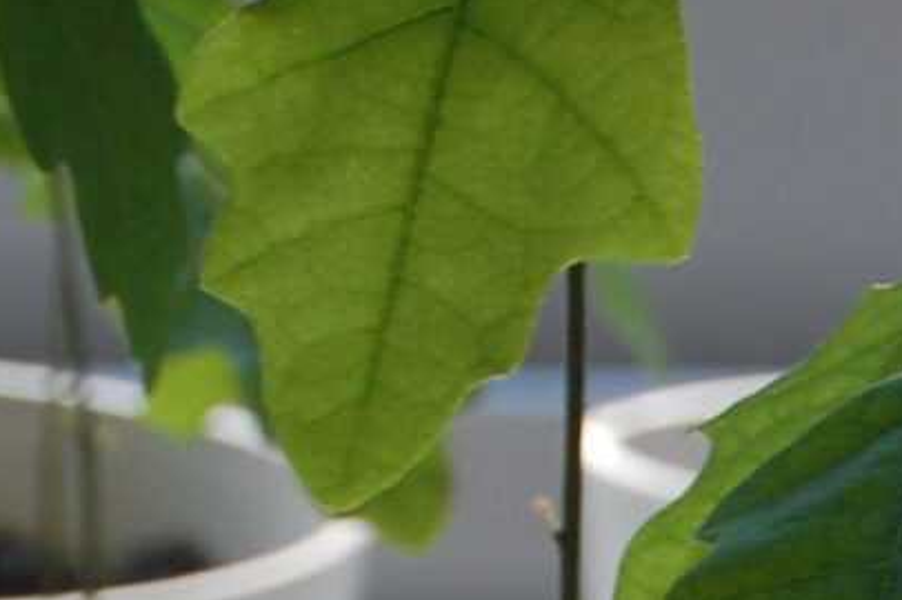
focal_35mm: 520
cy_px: 1702
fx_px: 13022
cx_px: 1164
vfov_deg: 2.6
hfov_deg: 4.0
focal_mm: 55
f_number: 6.3
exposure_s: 1/60
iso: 400
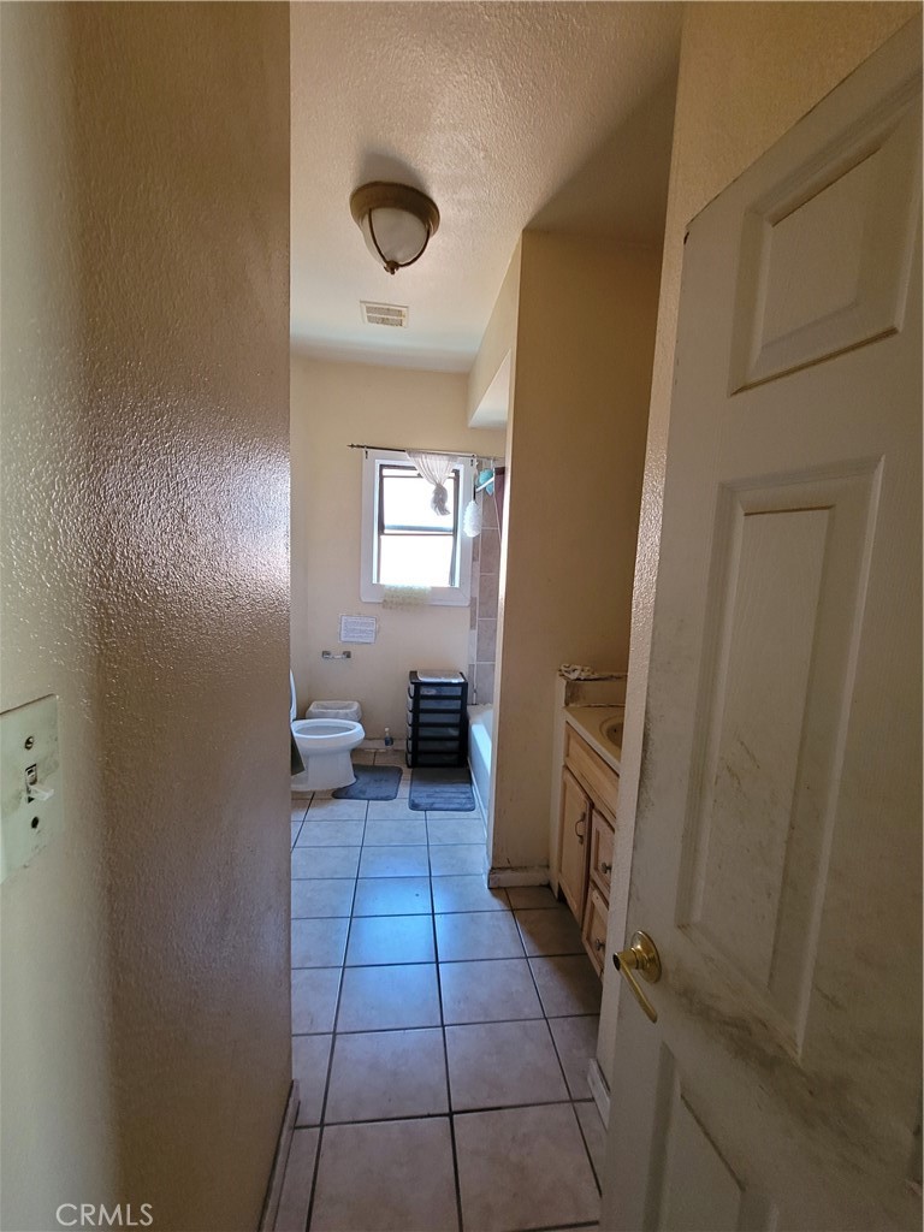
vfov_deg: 106.2
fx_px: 463
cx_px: 462
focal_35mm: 13
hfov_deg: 89.9
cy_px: 616
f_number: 2.2
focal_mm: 2.2
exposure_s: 1/30
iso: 400
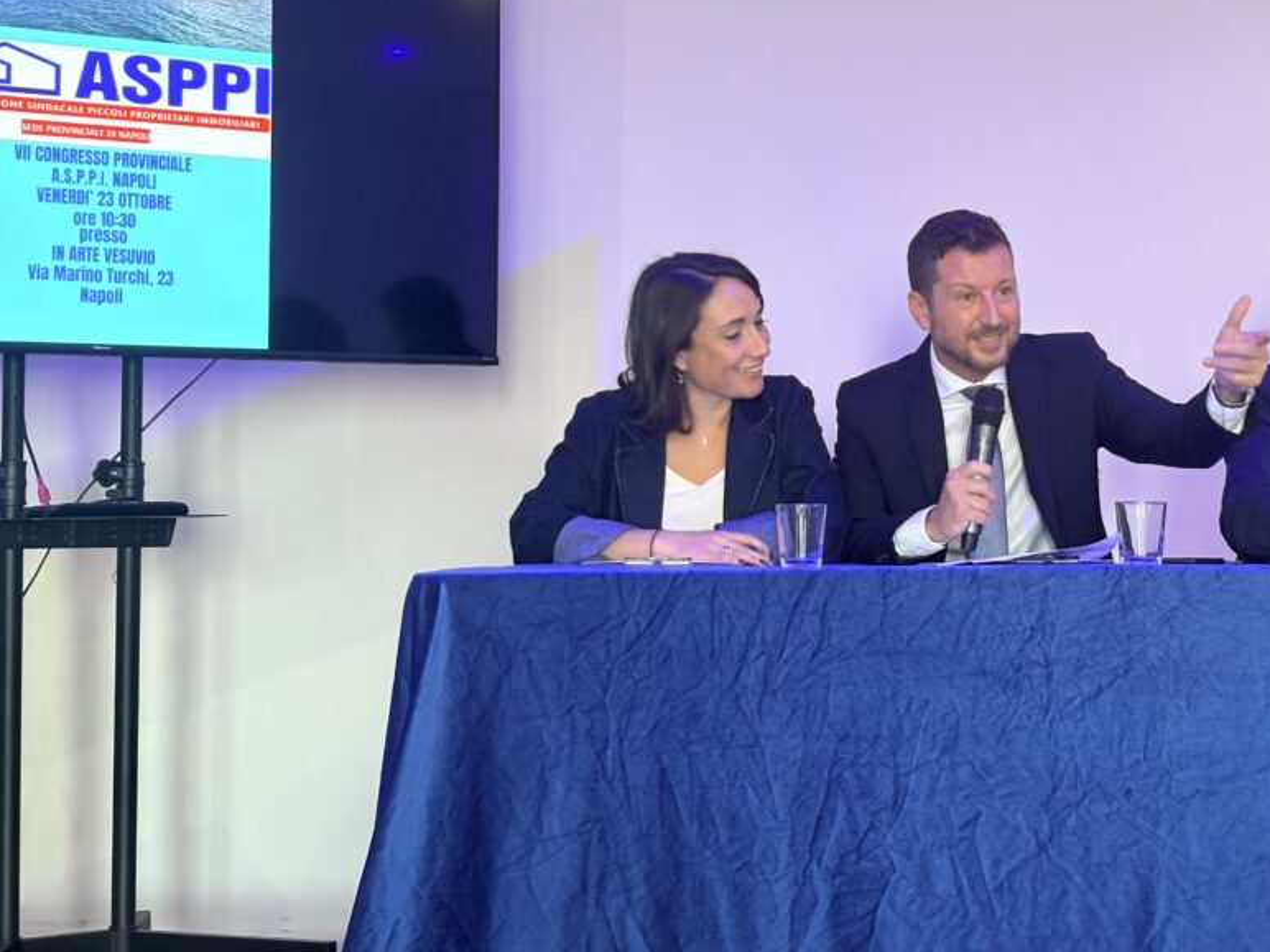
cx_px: 841
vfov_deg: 21.2
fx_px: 2531
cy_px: 334
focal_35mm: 69
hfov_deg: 28.0
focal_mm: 5.96
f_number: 1.6
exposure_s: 1/36
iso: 250
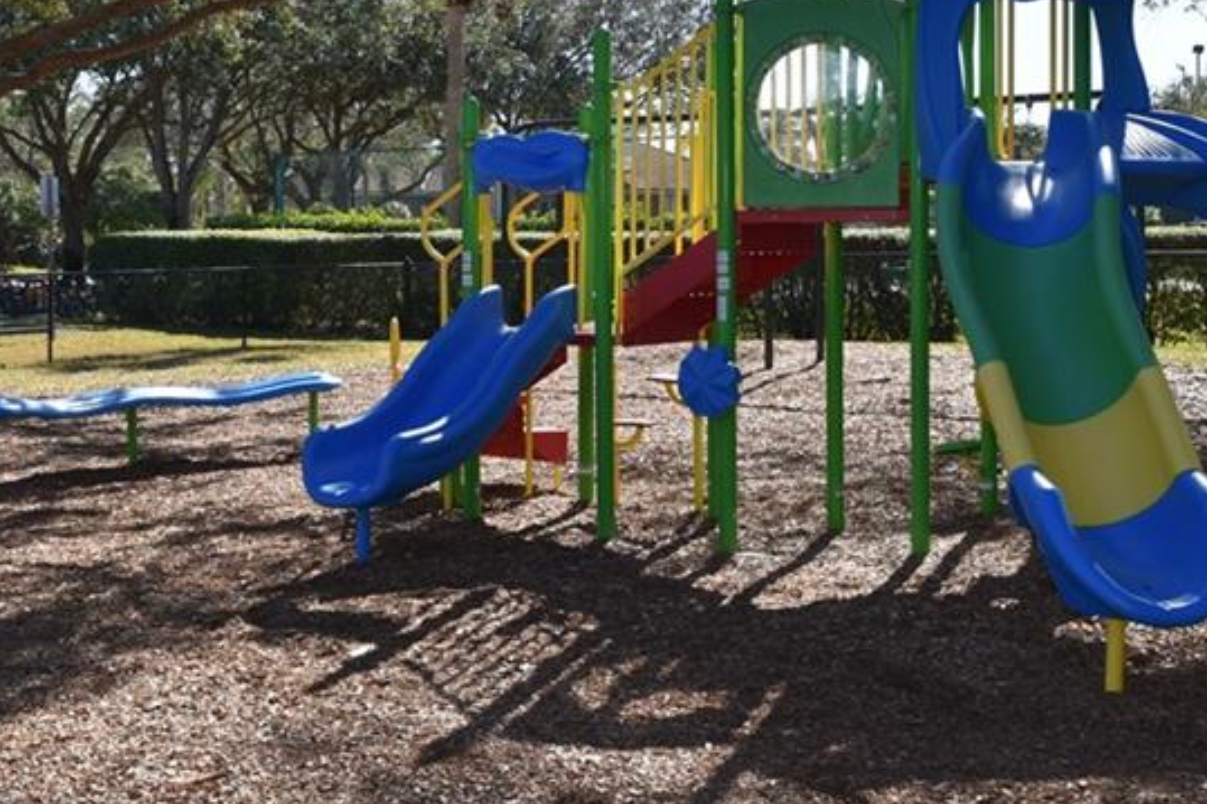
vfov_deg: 23.5
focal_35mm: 57
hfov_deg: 34.7
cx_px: 815
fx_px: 1910
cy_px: 195
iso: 100
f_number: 7.1
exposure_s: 1/200
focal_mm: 20
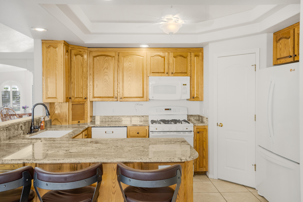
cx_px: 152
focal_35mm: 28
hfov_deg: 65.5
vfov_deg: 46.4
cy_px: 101
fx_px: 236
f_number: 9
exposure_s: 1/2.5
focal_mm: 28
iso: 250
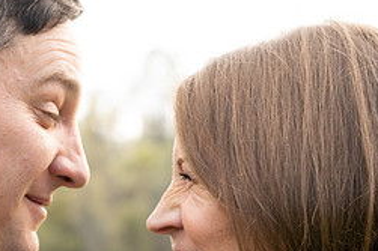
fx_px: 1165
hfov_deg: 18.2
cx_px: 54
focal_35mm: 111
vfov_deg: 12.3
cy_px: 198
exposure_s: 1/125
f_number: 3.5
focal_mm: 48
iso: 200
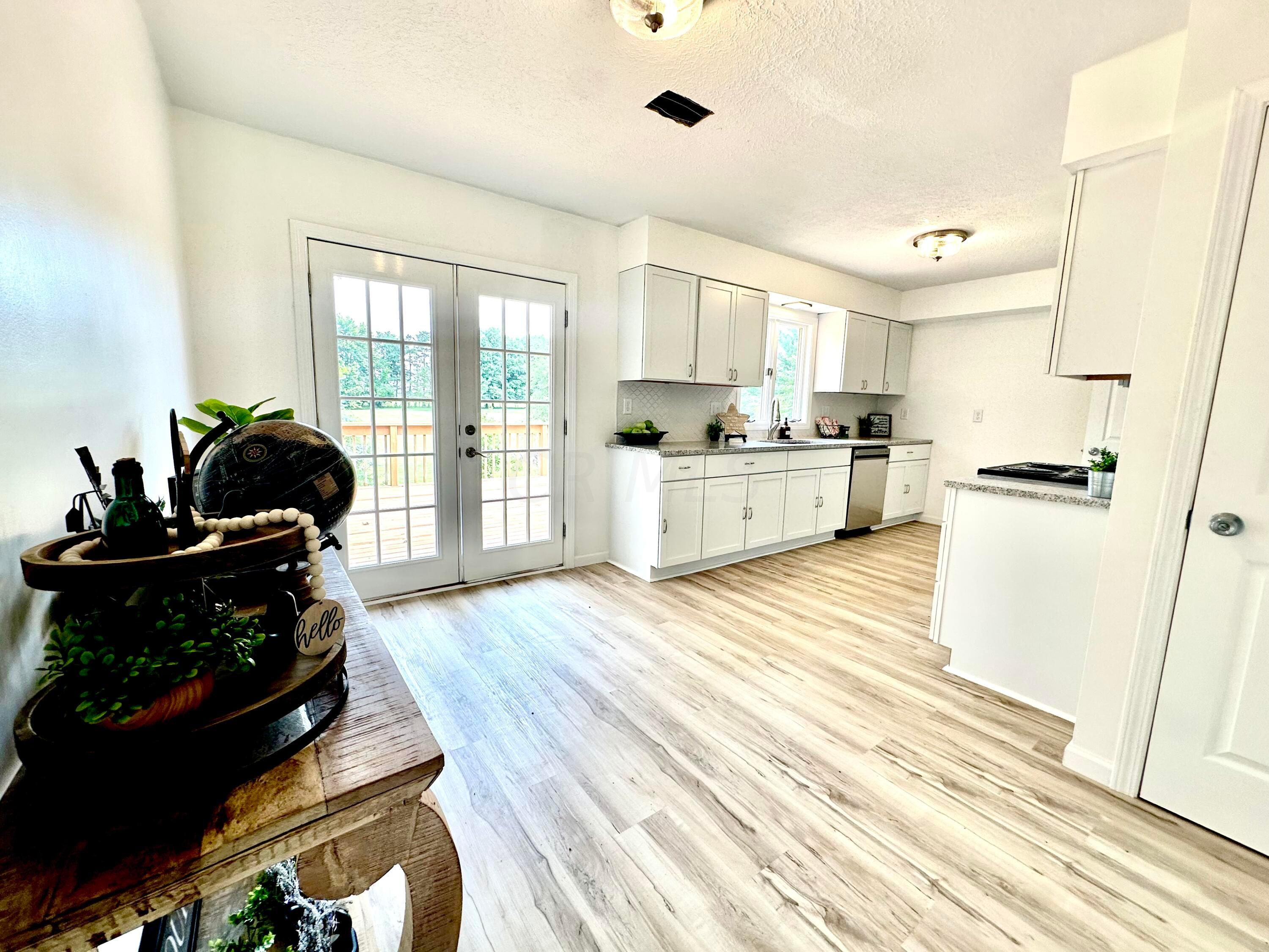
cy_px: 476
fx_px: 513
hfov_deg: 102.1
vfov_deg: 85.7
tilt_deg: -8.6
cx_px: 634
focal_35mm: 14
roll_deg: -0.8
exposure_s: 1/147
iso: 40
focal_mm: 2.22
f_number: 2.2
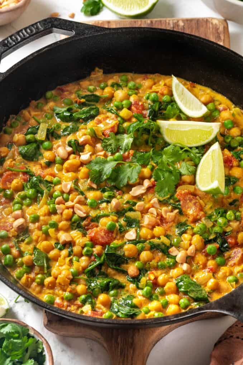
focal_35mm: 105
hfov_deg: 13.0
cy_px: 182
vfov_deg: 19.5
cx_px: 122
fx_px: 1065
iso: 100
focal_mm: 105
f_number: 14
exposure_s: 1/125
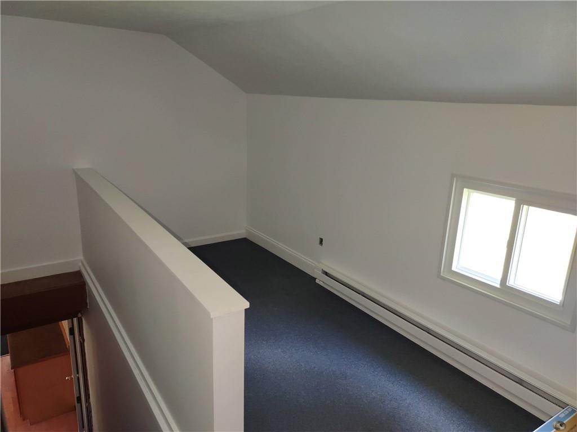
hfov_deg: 69.4
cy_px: 216
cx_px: 288
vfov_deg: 54.9
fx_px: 417
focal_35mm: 25
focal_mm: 4.7
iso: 150
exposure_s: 1/30
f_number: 1.79
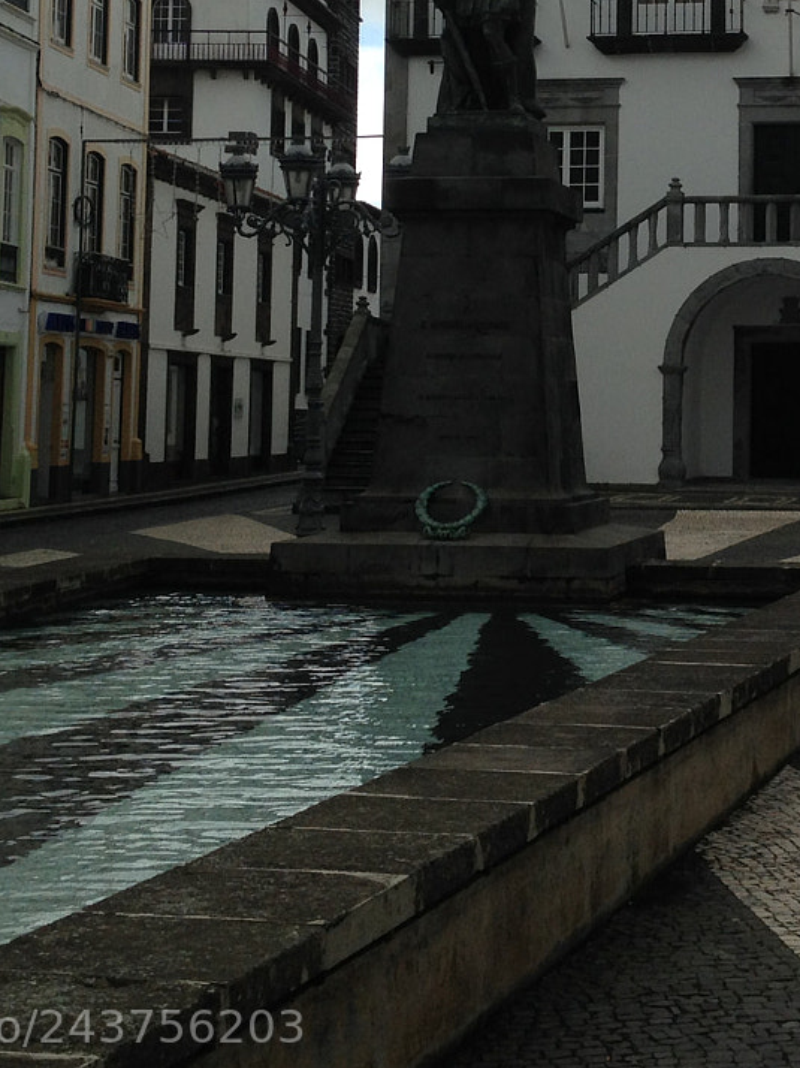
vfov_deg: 26.0
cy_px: 247
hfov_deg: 19.5
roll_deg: -1.6
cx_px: 718
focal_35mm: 74
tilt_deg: +5.1
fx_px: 2282
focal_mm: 4.12
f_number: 2.4
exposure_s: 1/1022
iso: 50
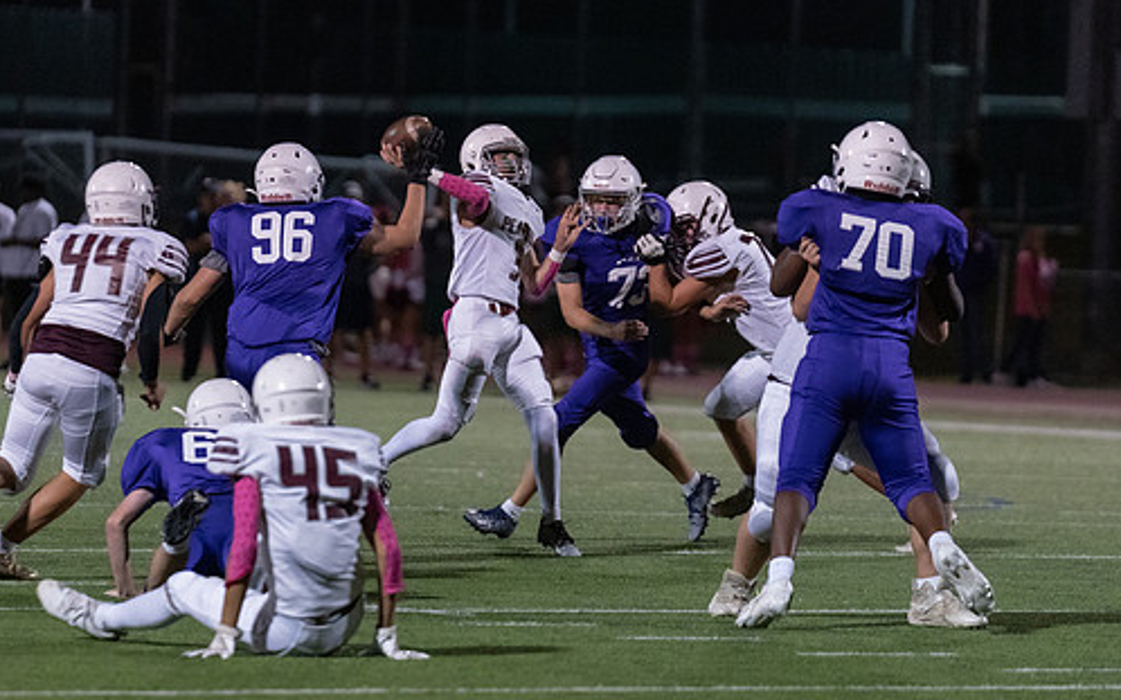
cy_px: 335
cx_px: 497
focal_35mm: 324
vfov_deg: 4.1
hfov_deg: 6.5
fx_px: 9896
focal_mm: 200
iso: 6400
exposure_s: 1/1250
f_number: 2.8
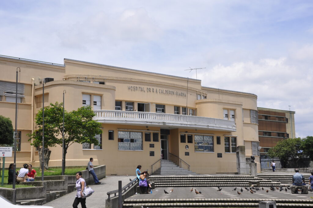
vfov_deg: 22.6
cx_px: 156
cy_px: 104
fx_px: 521
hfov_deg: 33.4
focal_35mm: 60
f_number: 10
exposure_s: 1/400
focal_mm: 40
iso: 200
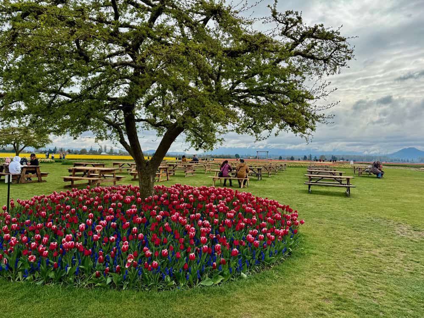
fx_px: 294
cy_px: 159
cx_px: 212
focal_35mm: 24
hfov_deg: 71.6
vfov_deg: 56.8
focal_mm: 6.9
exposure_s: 1/2415
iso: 80
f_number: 1.8
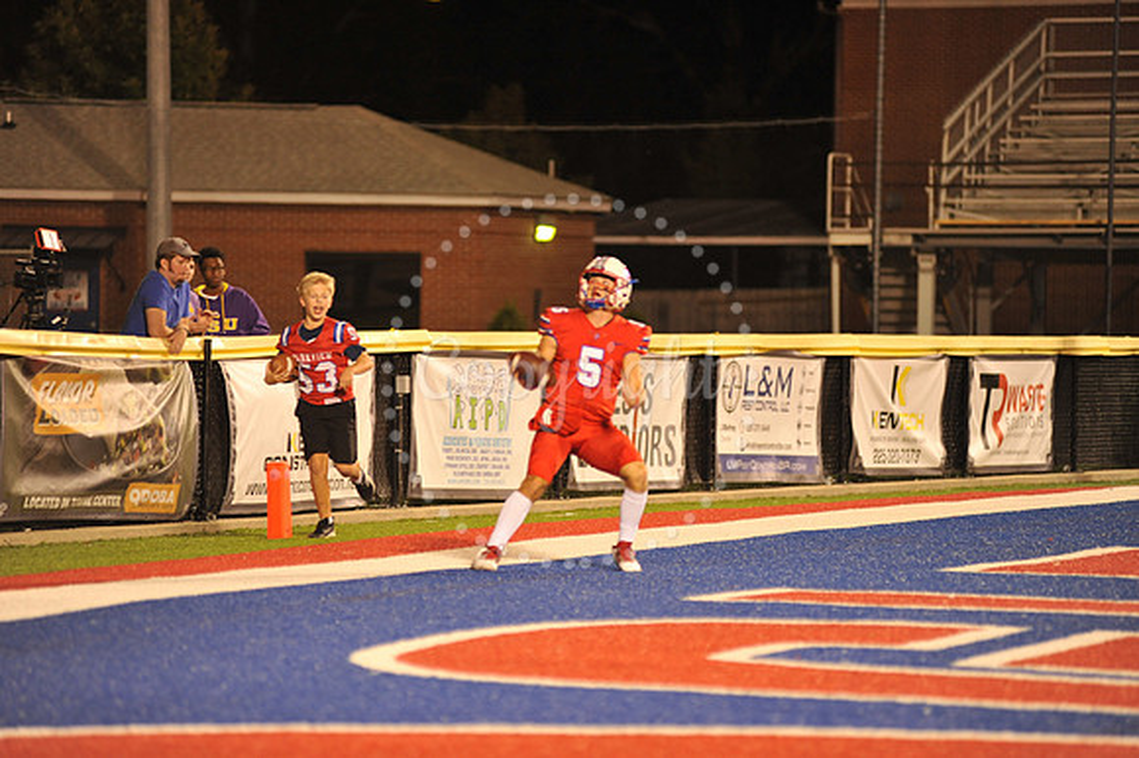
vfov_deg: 6.9
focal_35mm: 200
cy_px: 379
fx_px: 6324
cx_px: 570
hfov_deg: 10.3
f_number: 2.8
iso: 2000
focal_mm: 200
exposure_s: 1/200
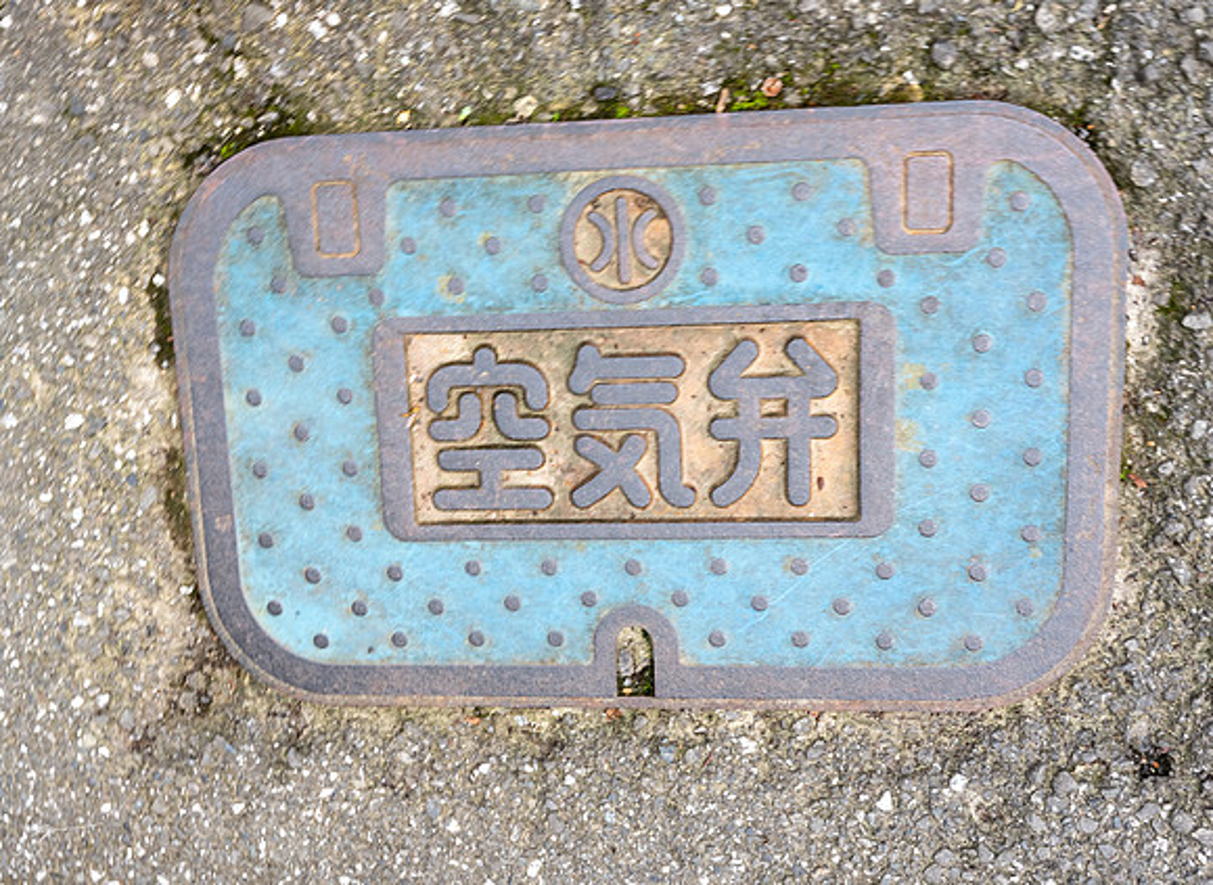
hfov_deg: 44.6
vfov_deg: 33.5
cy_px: 417
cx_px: 717
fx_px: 1470
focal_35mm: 42
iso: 640
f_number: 11
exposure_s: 1/60
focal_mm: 31.5
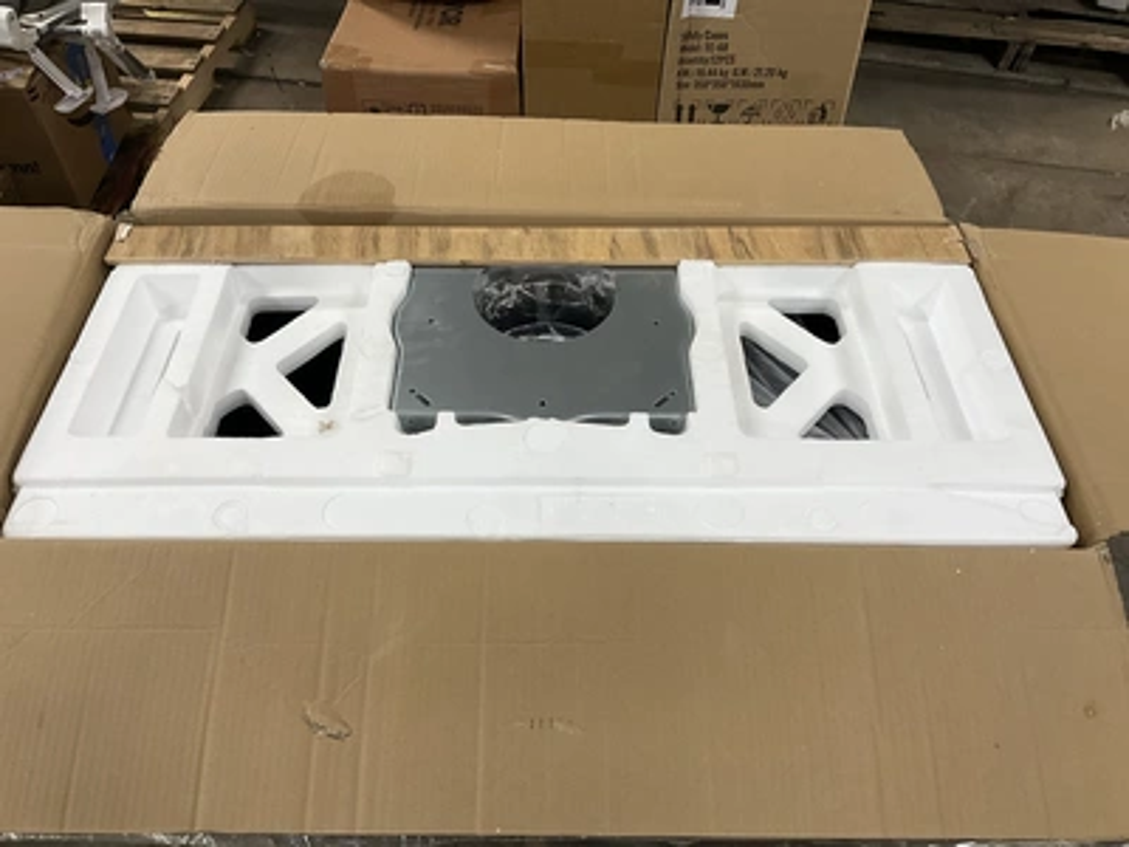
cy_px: 424
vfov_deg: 48.2
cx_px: 564
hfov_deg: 61.7
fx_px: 946
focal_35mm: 29
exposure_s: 1/60
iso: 80
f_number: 1.8
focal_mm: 3
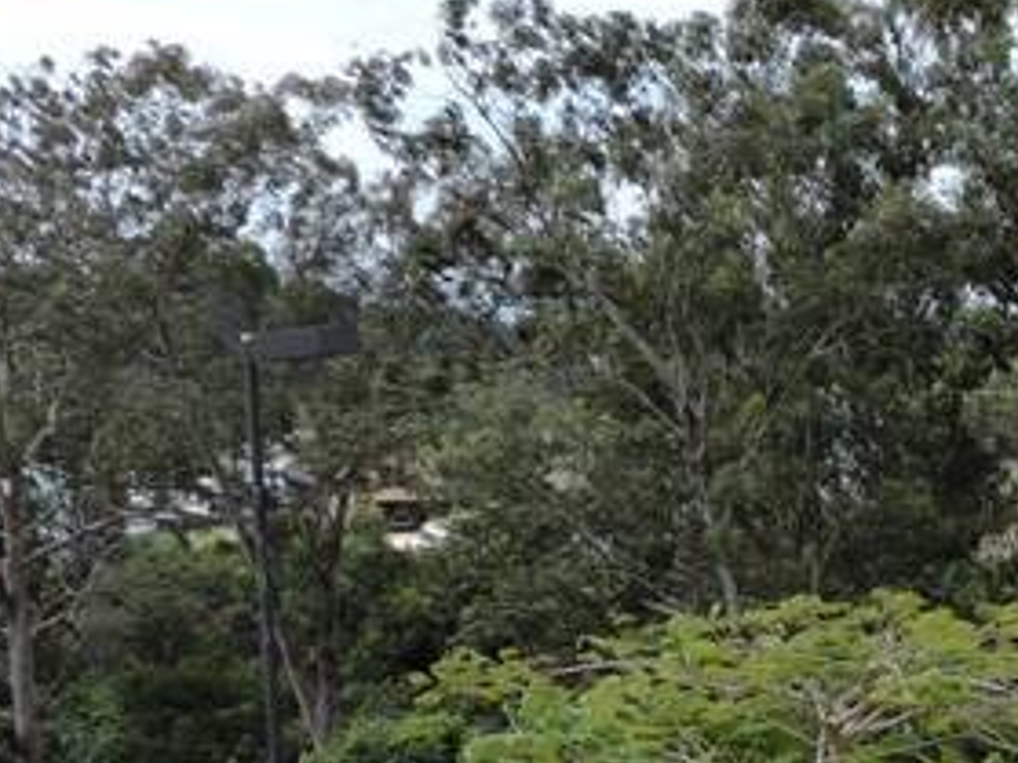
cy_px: 821
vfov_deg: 13.2
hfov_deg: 16.8
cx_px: 1350
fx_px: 3234
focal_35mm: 110
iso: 100
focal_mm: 5.4
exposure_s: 1/800
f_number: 3.1
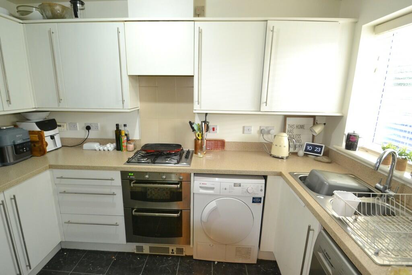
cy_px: 138
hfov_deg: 92.4
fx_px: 197
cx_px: 206
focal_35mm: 17
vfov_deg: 69.7
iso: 1250
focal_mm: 11.5
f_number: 3.5
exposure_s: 1/60
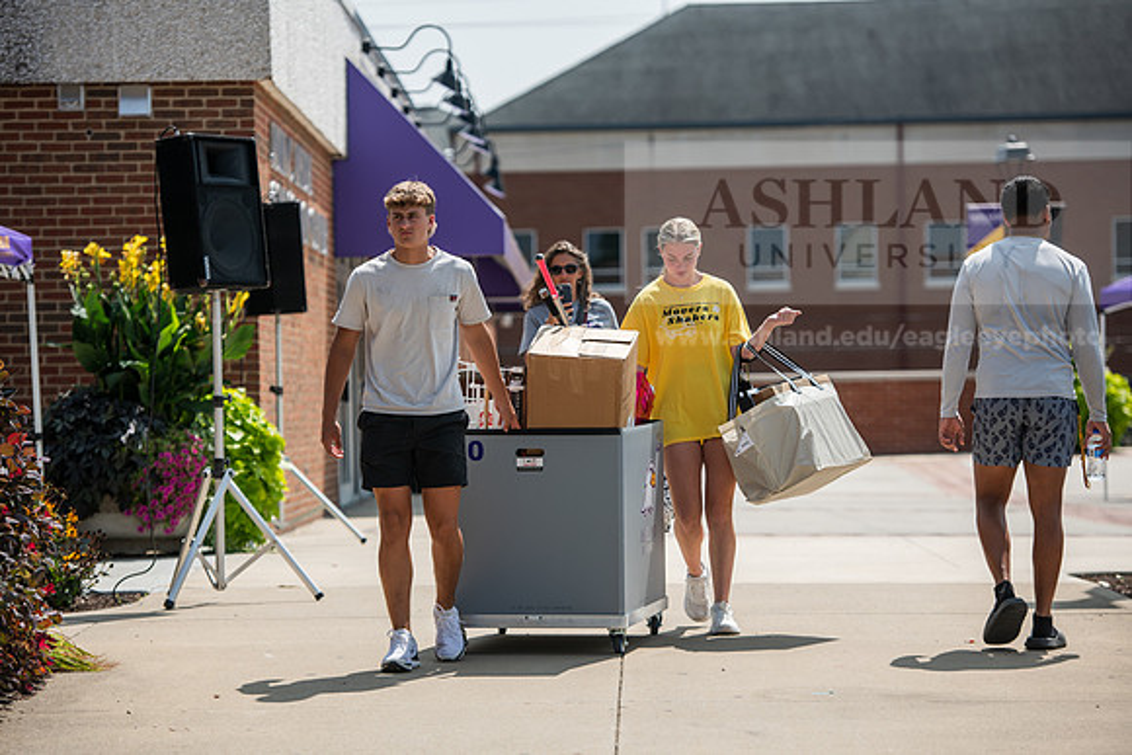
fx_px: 3931
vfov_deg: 11.0
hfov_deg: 16.4
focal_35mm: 125
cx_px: 566
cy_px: 378
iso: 64
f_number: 3.5
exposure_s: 1/800
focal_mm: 125
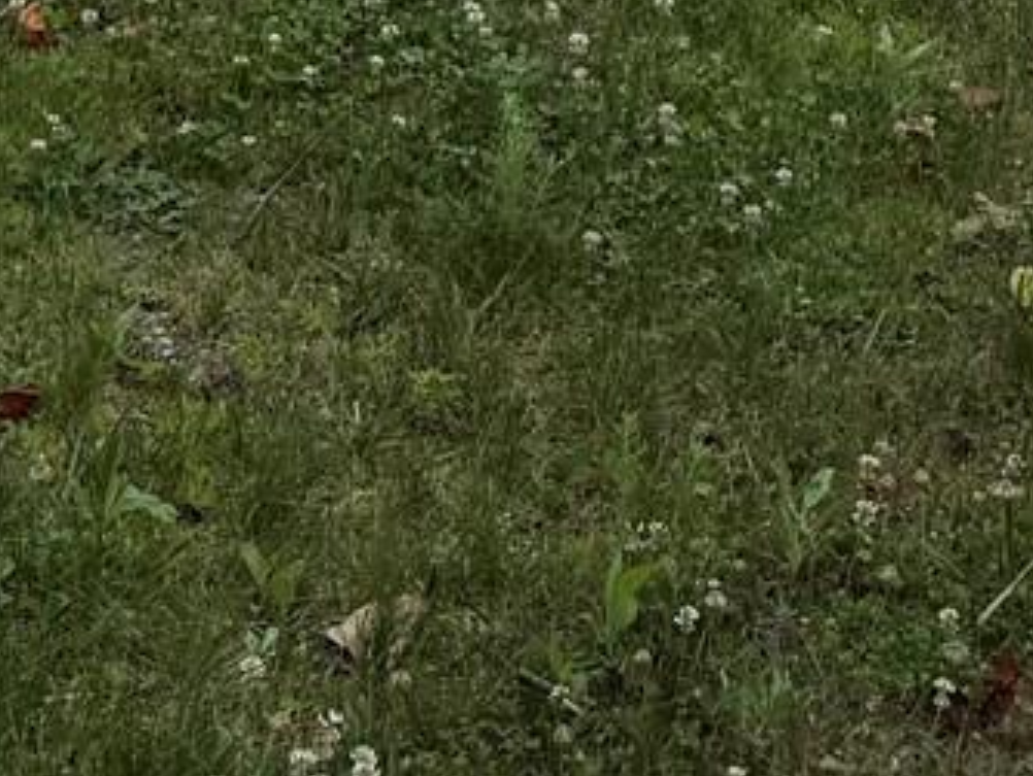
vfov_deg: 8.5
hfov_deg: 13.4
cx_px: 325
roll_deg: +0.0
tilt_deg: +0.2
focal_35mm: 147
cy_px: -1546
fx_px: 4390
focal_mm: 6.76
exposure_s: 1/3584
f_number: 1.78
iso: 80
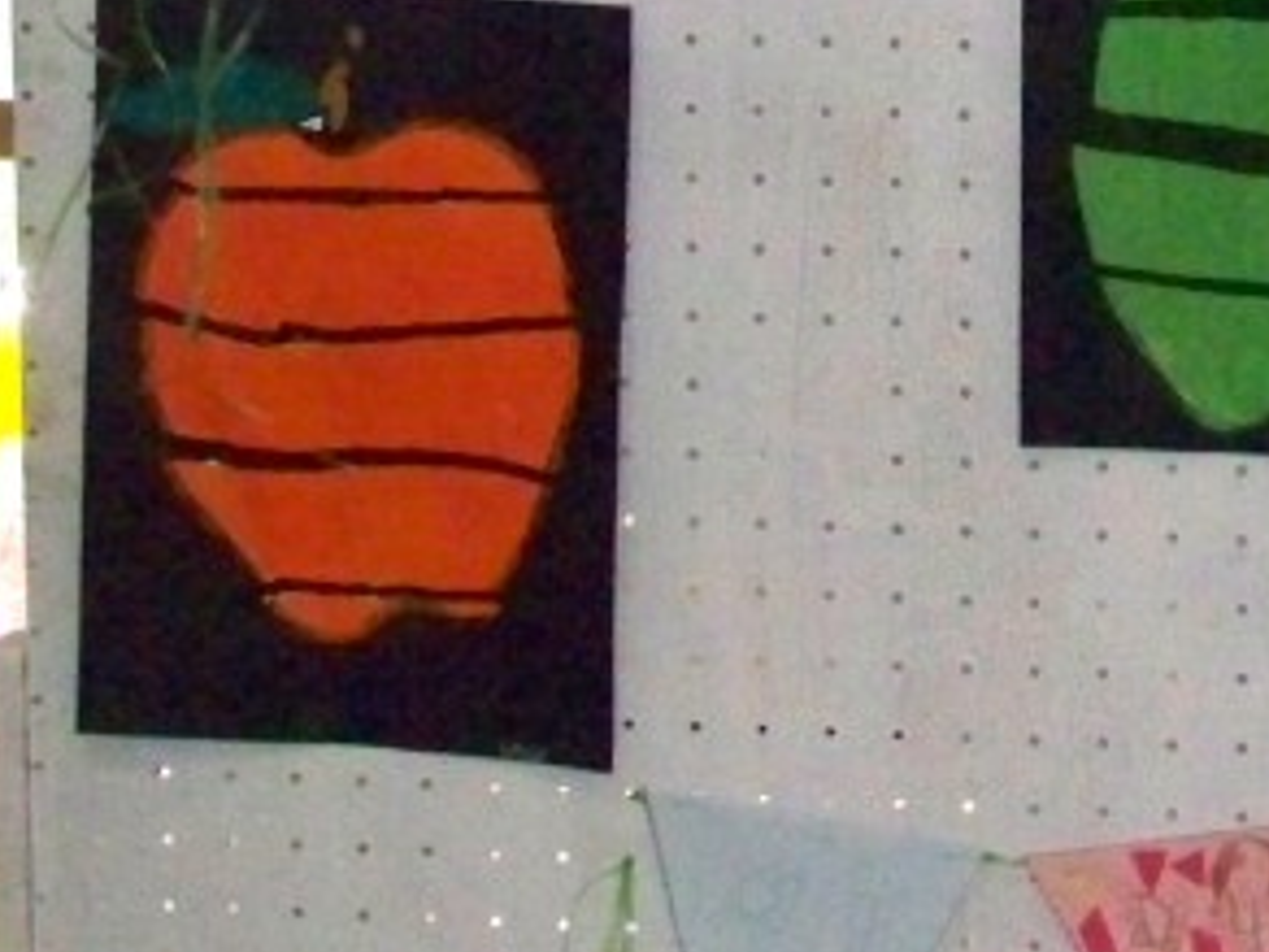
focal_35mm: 144
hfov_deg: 13.5
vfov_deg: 10.2
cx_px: 1213
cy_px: -91
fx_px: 5279
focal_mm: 7.6
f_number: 2.8
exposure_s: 1/500
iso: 1600
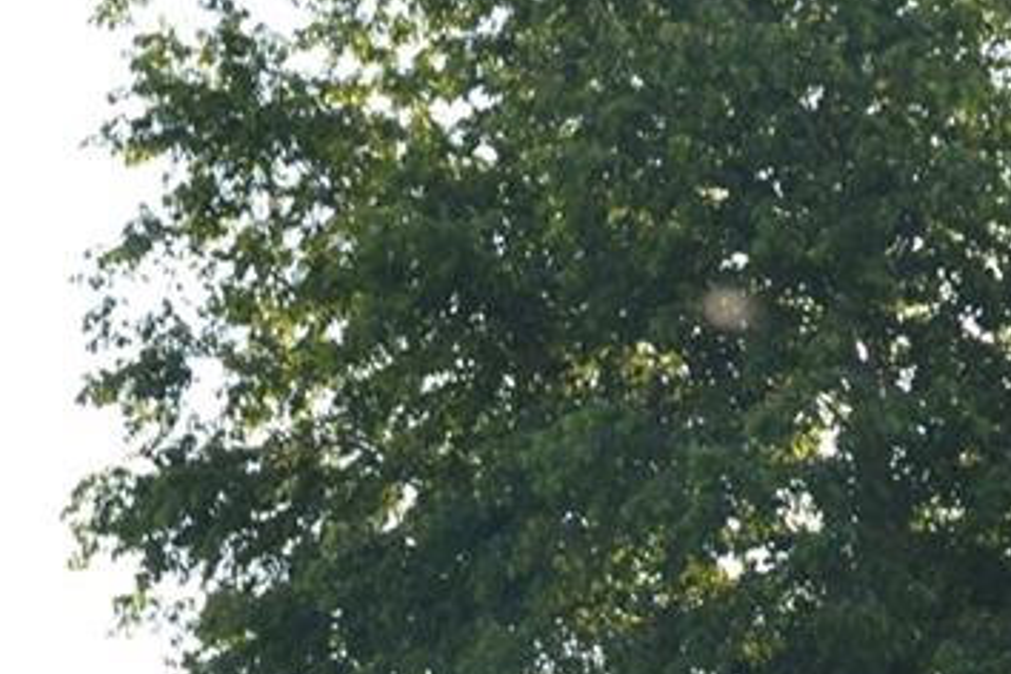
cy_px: 1418
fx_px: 4381
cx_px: 428
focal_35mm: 156
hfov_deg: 13.2
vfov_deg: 8.3
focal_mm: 18
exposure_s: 1/200
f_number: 5.6
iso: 100
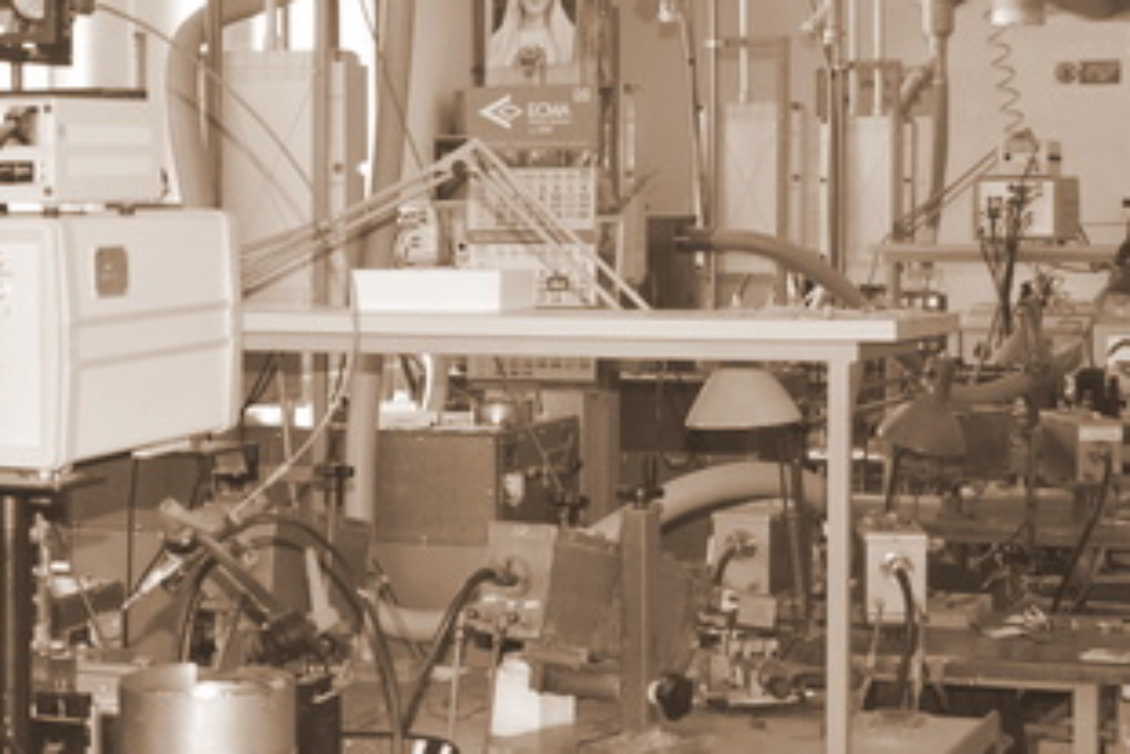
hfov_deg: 21.8
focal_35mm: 93
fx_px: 2920
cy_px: 313
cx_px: 332
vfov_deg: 14.7
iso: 1400
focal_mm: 24
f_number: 3.8
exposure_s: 1/125
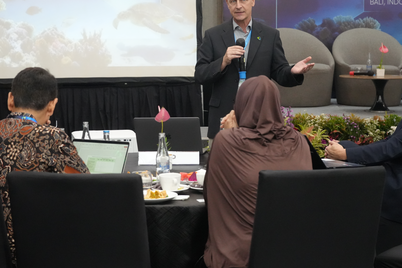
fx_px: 1038
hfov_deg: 21.9
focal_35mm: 93
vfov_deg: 14.7
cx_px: 186
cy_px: 106
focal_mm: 70
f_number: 5.6
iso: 8000
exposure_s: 1/160
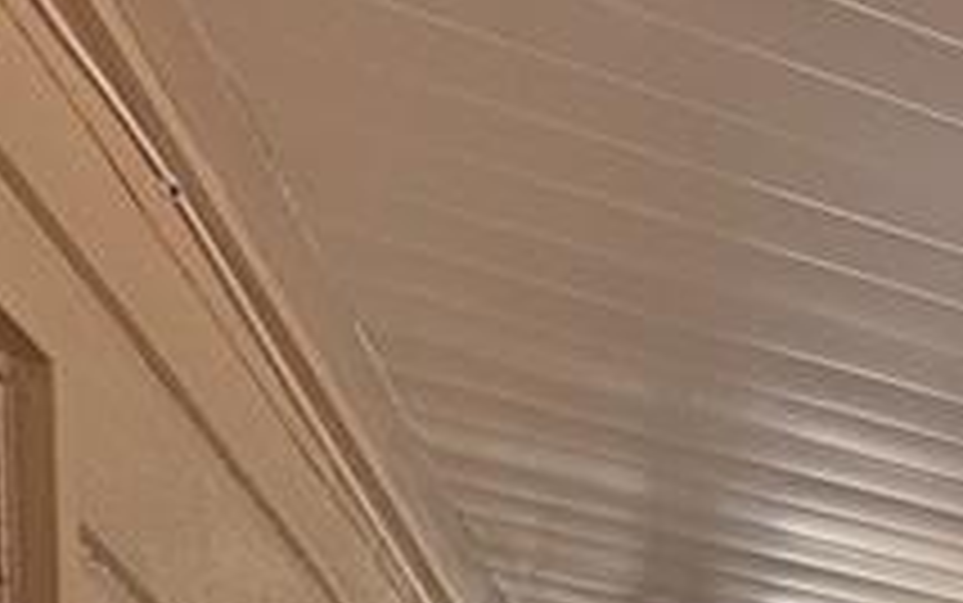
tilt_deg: -3.1
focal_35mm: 71
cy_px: 1395
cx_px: 1940
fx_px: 1864
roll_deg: -0.7
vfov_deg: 13.8
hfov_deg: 18.5
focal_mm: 2.22
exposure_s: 1/215
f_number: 2.2
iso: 40
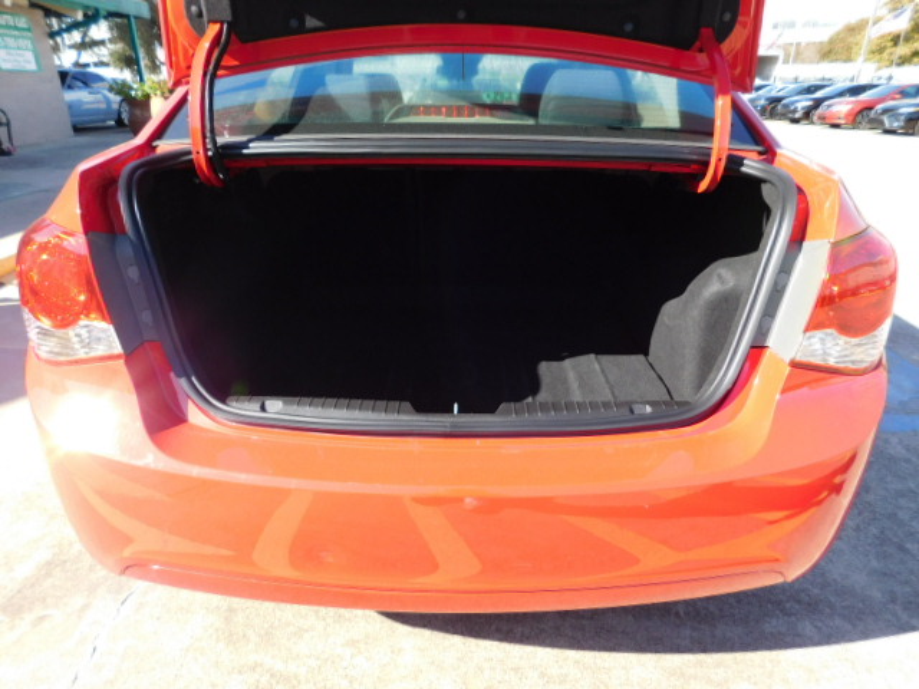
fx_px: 611
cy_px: 344
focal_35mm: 23
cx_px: 460
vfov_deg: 58.9
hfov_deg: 73.9
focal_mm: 4
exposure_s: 1/500
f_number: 3
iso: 125
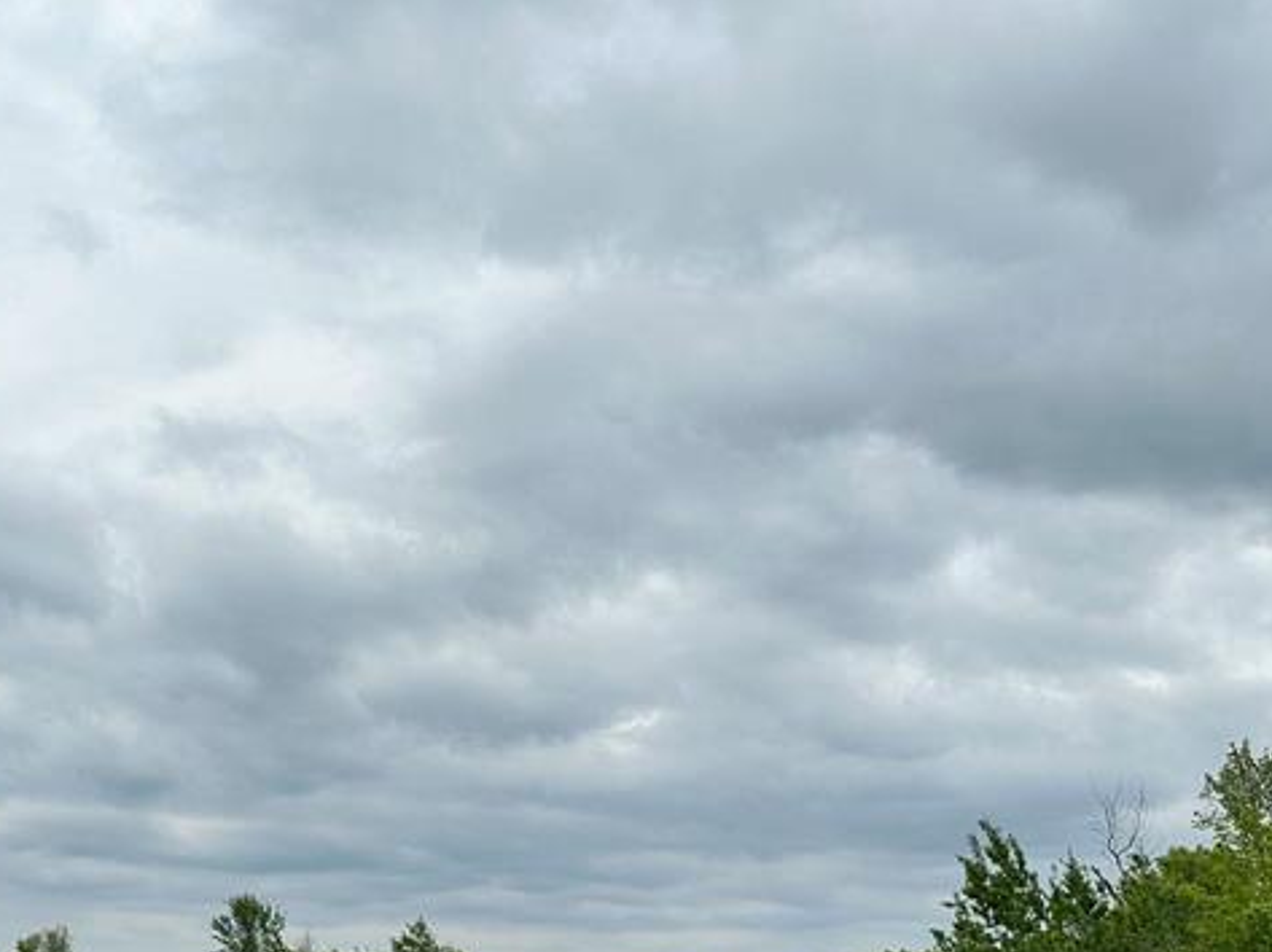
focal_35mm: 52
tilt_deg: +9.8
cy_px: 726
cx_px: 266
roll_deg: -0.9
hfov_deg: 35.7
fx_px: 1909
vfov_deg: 27.6
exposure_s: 1/9709
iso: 80
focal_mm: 6.86
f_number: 1.78
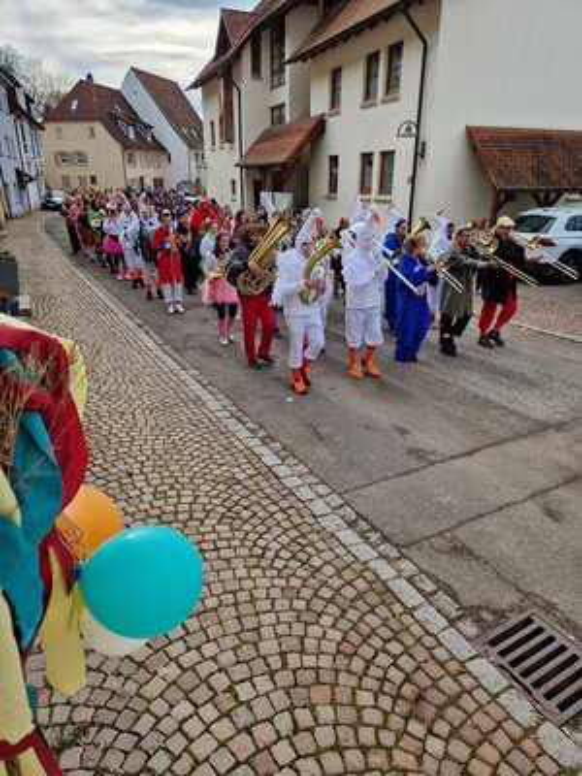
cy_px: 388
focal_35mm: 23
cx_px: 291
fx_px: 516
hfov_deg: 58.9
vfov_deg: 73.9
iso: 50
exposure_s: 1/870
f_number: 1.8
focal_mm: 5.4
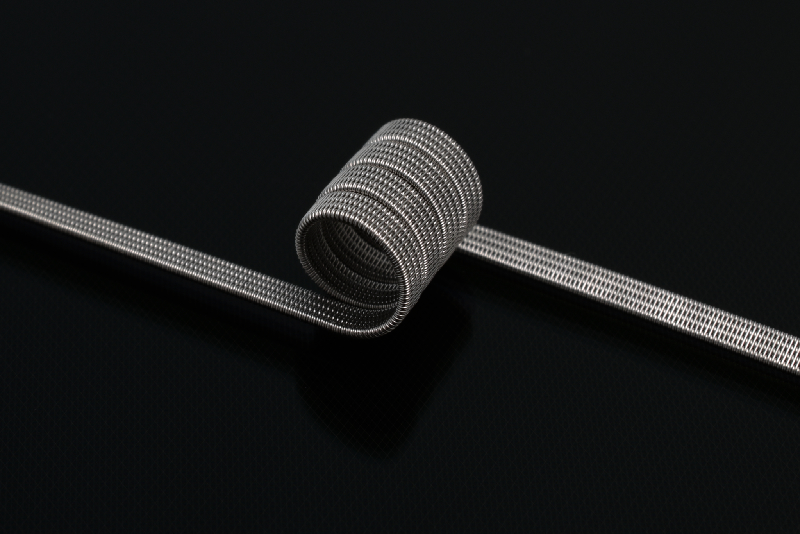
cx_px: 400
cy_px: 267
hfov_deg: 33.4
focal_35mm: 60
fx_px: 1333
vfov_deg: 22.6
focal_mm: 40
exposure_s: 1.3
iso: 100
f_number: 25
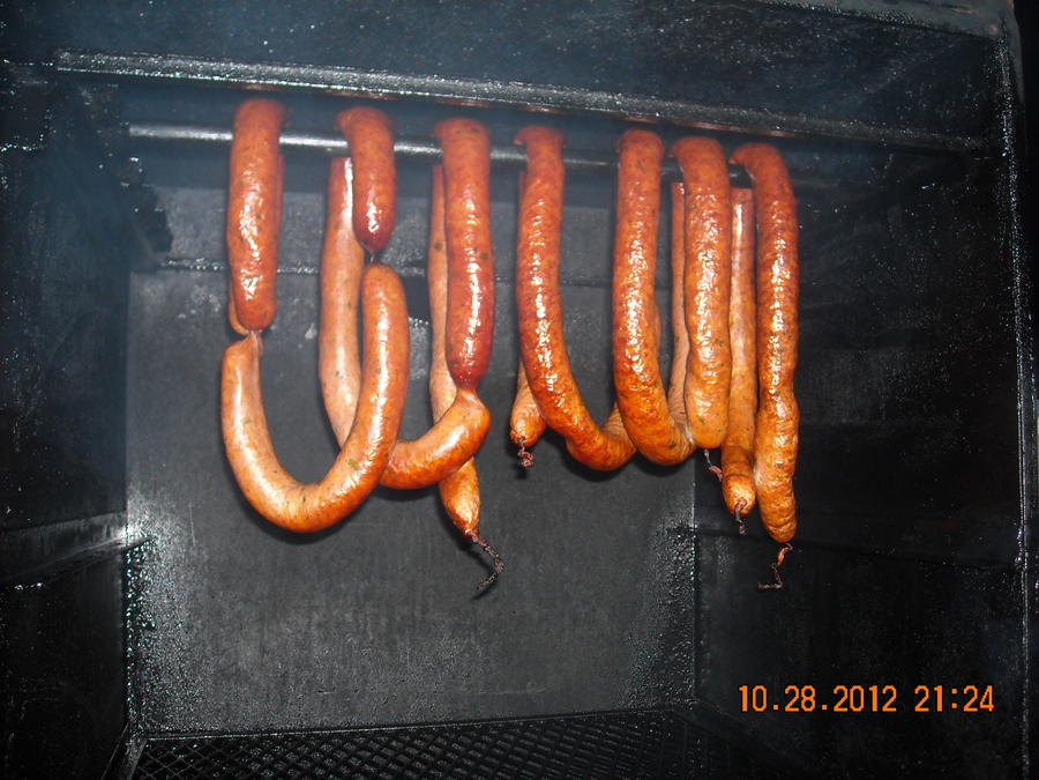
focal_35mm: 35
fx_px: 1051
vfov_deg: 40.7
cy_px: 390
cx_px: 520
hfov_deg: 52.6
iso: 200
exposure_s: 1/60
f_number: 2.8
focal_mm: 5.7
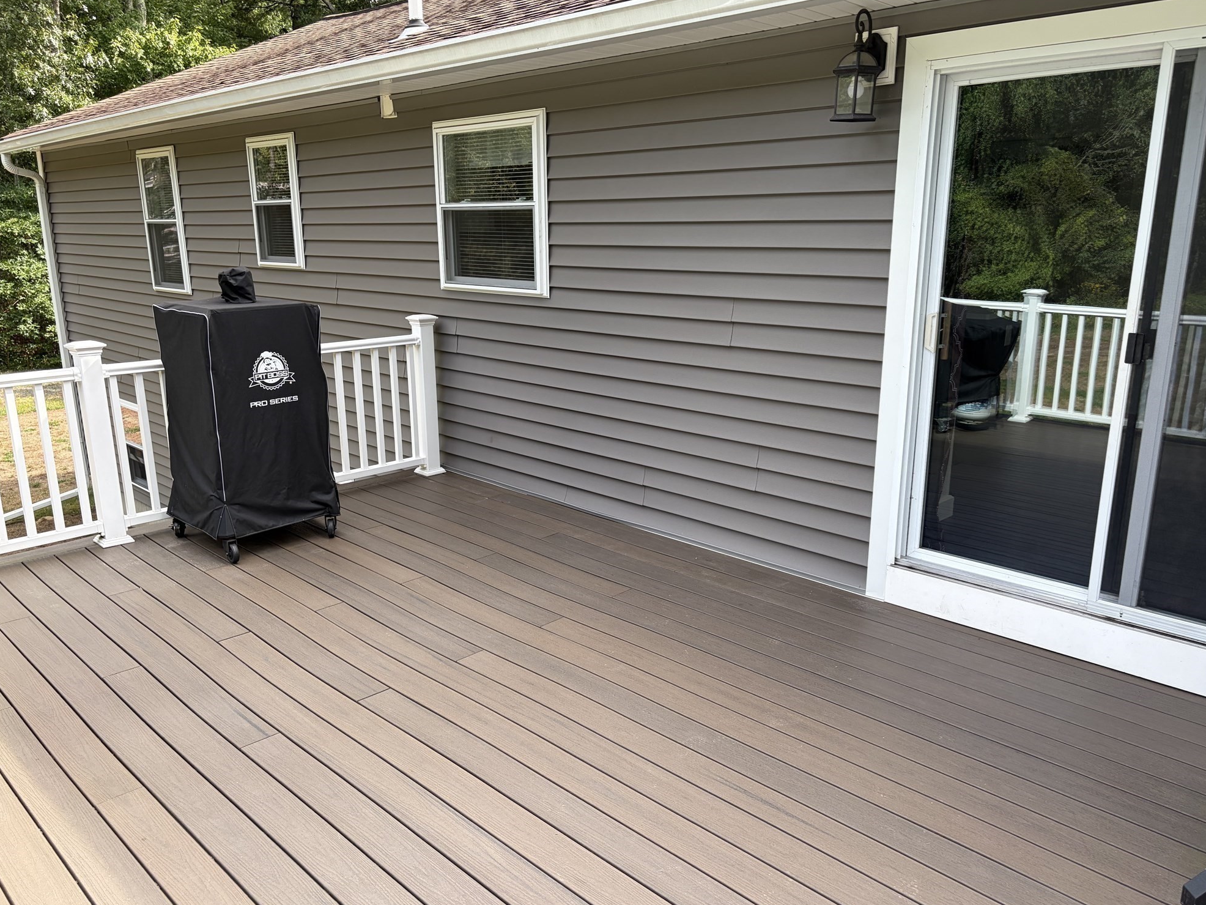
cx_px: 594
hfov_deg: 65.3
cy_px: 461
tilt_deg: -15.0
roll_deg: +0.3
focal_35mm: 27
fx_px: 941
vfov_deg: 51.4
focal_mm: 5.96
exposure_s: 1/450
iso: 50
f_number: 1.6
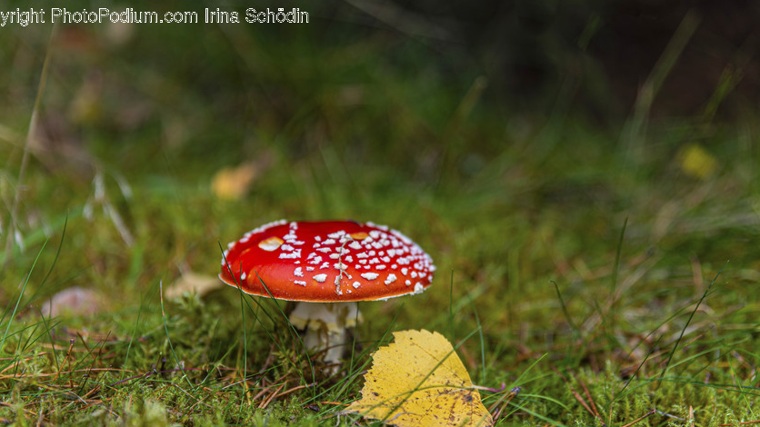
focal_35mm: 79
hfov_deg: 26.9
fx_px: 1592
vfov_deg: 15.3
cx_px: 376
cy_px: 268
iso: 100
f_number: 2.8
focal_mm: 70
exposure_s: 1/125
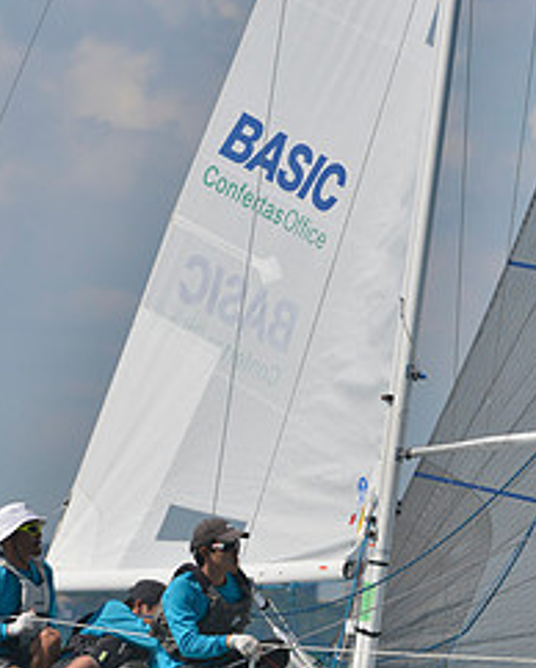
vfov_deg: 3.4
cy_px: 515
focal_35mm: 562
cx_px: 274
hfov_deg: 2.8
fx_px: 11130
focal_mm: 250
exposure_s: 1/1250
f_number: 8
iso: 200
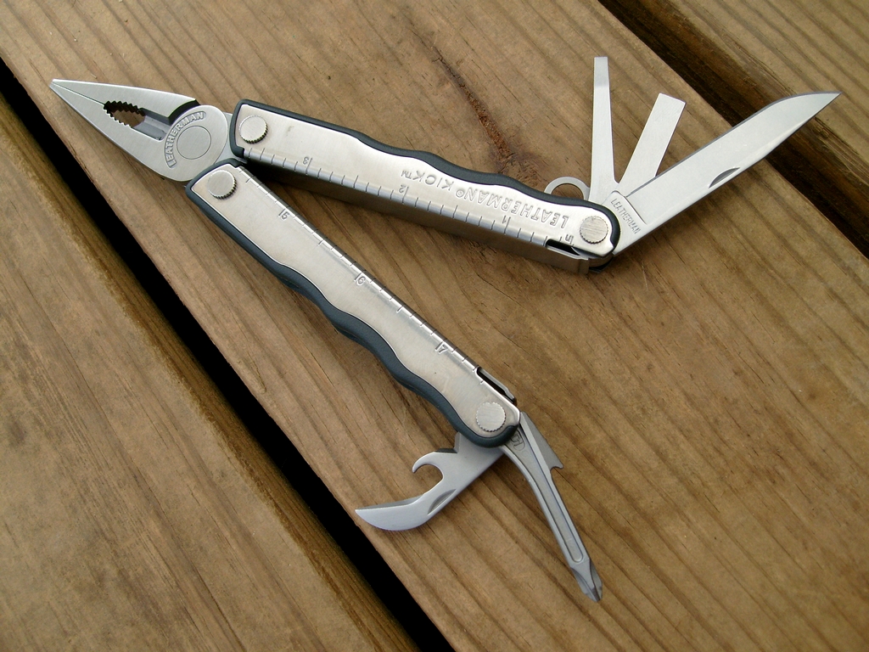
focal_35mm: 35
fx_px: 879
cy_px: 326
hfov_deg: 52.6
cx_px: 434
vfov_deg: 40.7
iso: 80
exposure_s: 1/90
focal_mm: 5.8
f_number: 2.8
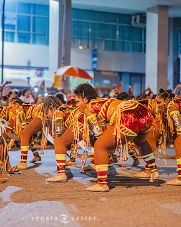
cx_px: 63
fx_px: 503
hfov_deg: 20.4
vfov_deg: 25.4
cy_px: 108
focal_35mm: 75
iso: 6400
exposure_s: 1/320
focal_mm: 50
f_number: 1.2
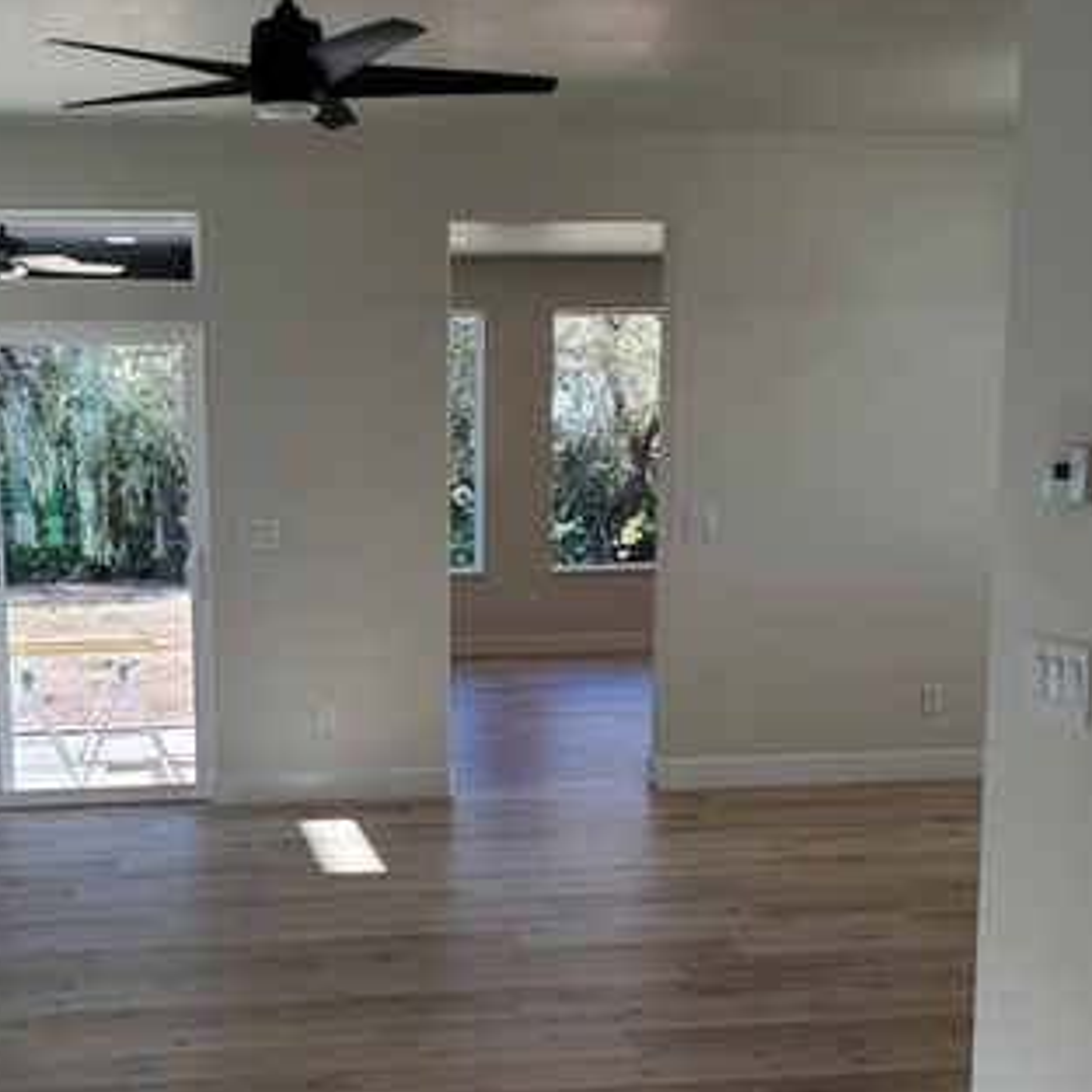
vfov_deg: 35.8
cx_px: 361
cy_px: 712
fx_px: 1677
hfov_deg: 35.7
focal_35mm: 47
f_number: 2.4
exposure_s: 1/218
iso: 50
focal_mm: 4.3
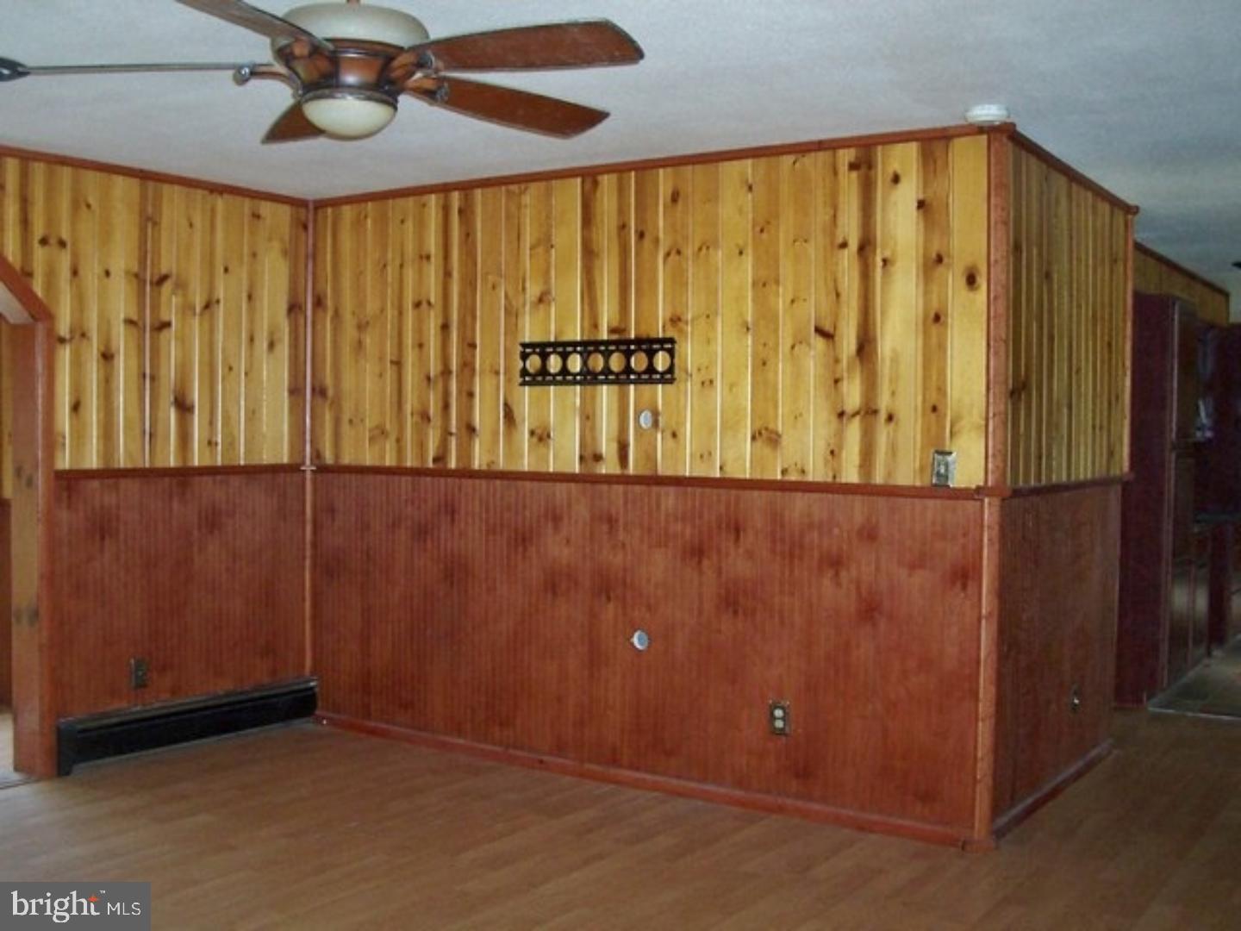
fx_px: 1326
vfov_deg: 38.7
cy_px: 466
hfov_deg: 50.1
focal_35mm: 37
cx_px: 620
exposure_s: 1/60
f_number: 2.8
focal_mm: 5.6
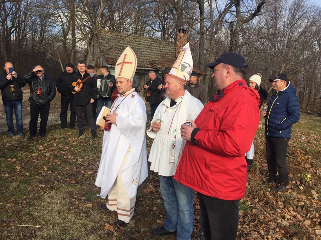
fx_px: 269
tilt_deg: -6.6
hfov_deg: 61.7
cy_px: 120
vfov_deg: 48.2
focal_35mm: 29
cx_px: 160
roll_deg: -3.2
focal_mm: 4.15
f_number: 2.2
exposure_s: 1/1582
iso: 32
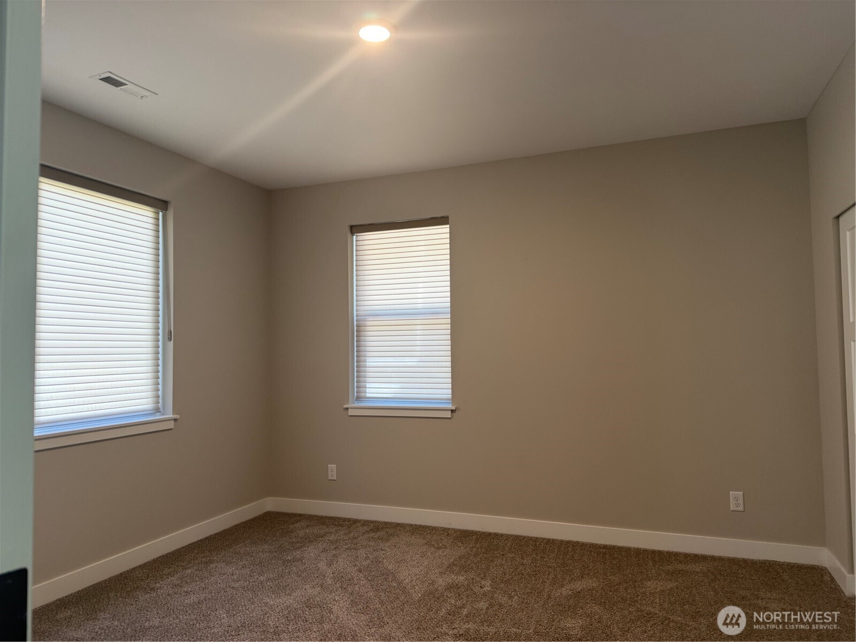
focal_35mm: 24
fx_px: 593
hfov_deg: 71.6
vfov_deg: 56.8
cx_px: 428
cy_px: 321
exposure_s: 1/60
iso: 160
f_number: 1.78
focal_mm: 6.76
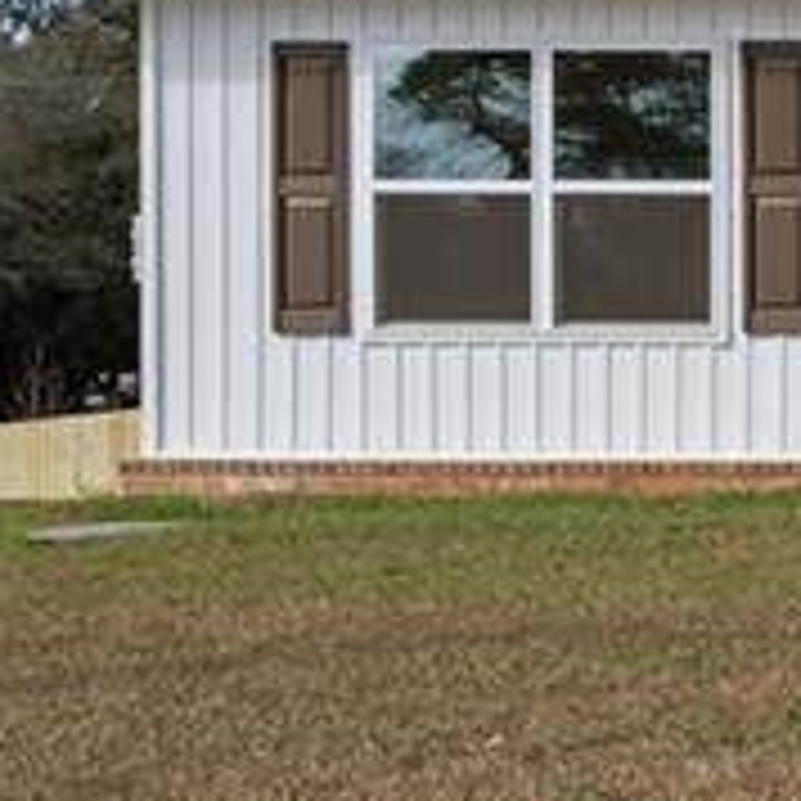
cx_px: 1899
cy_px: 457
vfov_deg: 18.7
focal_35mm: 93
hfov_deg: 13.7
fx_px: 2435
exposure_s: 1/250
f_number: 9
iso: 125
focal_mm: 19
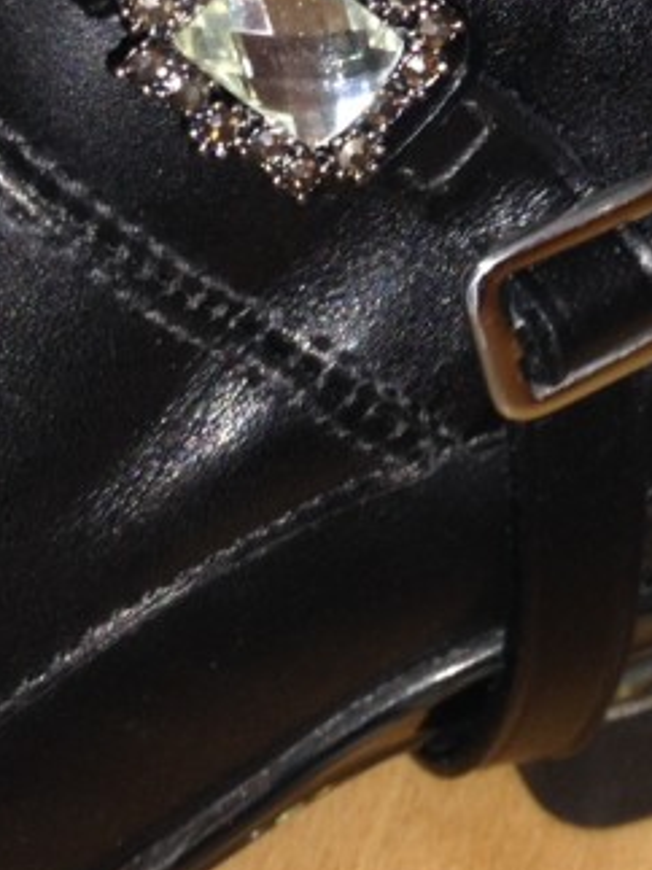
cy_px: 5
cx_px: 660
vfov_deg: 17.3
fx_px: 2789
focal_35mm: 111
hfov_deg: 13.1
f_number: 2.4
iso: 50
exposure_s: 1/27
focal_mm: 4.28
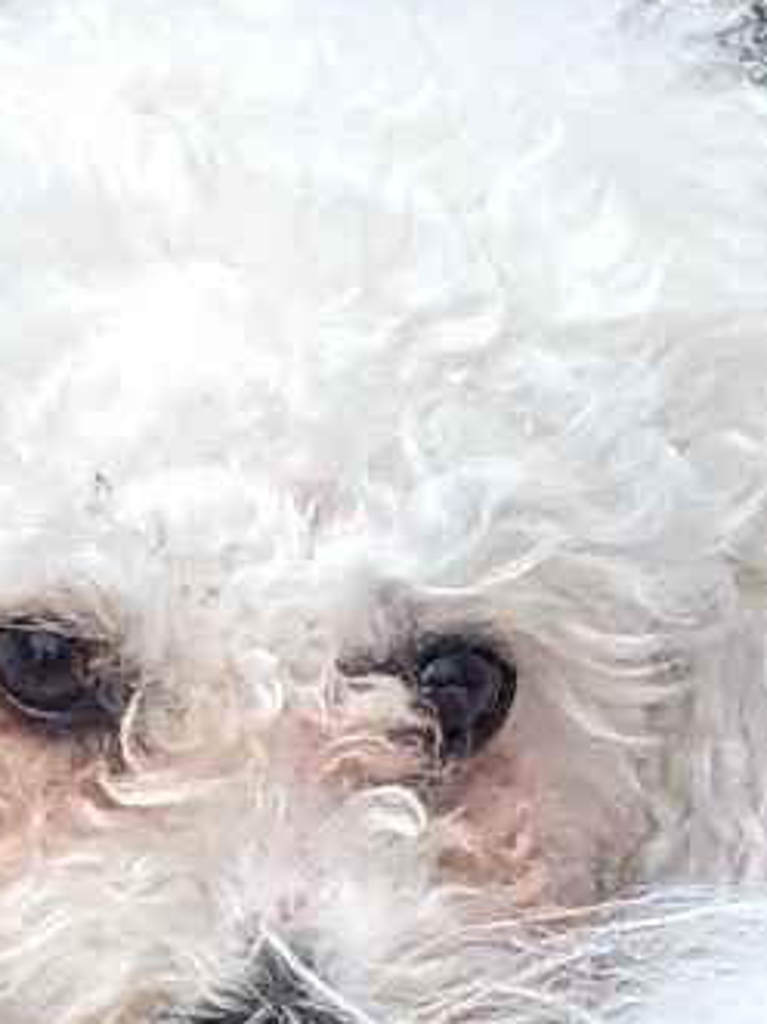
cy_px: 1440
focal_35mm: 156
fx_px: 4612
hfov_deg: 9.4
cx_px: 755
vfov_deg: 12.2
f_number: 1.73
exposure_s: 1/2336
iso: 43
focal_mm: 4.38
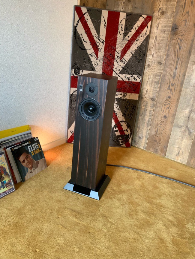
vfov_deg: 61.7
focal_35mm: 29
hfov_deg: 48.2
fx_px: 218
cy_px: 130
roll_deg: -4.8
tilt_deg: -21.9
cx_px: 98
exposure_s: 1/60
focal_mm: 3
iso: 200
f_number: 1.8
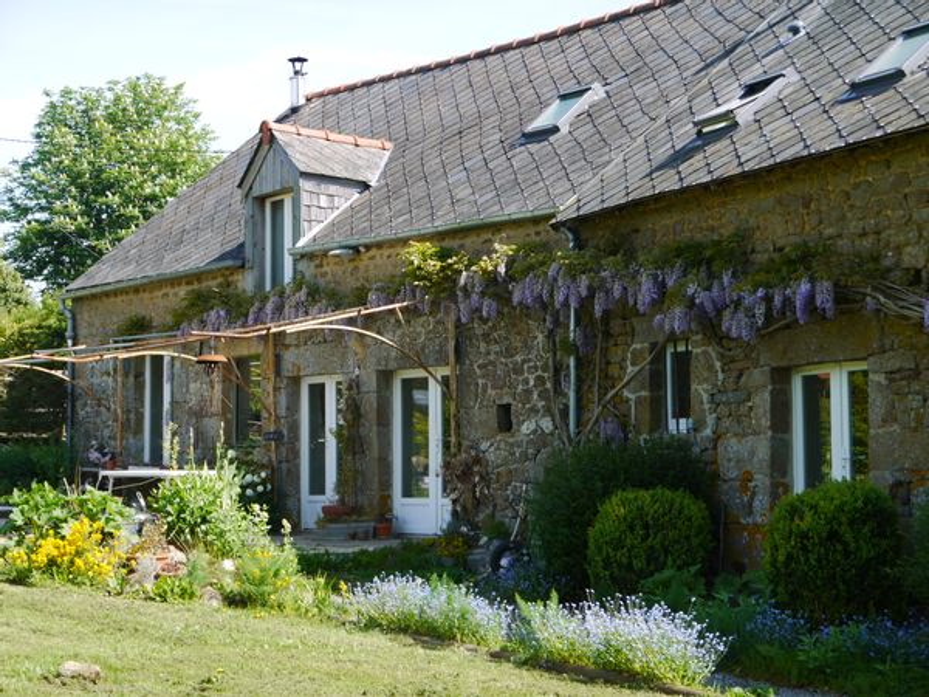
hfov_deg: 31.2
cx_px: 464
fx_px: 1664
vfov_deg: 23.7
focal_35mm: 62
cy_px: 348
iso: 160
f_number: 7.1
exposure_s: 1/200
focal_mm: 31
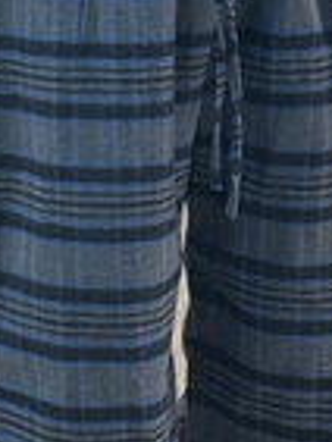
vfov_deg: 10.8
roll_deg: +2.9
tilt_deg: -7.0
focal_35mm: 181
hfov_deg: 8.2
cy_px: -20
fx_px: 2311
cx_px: 53
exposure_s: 1/50
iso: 125
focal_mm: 6.76
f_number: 1.78
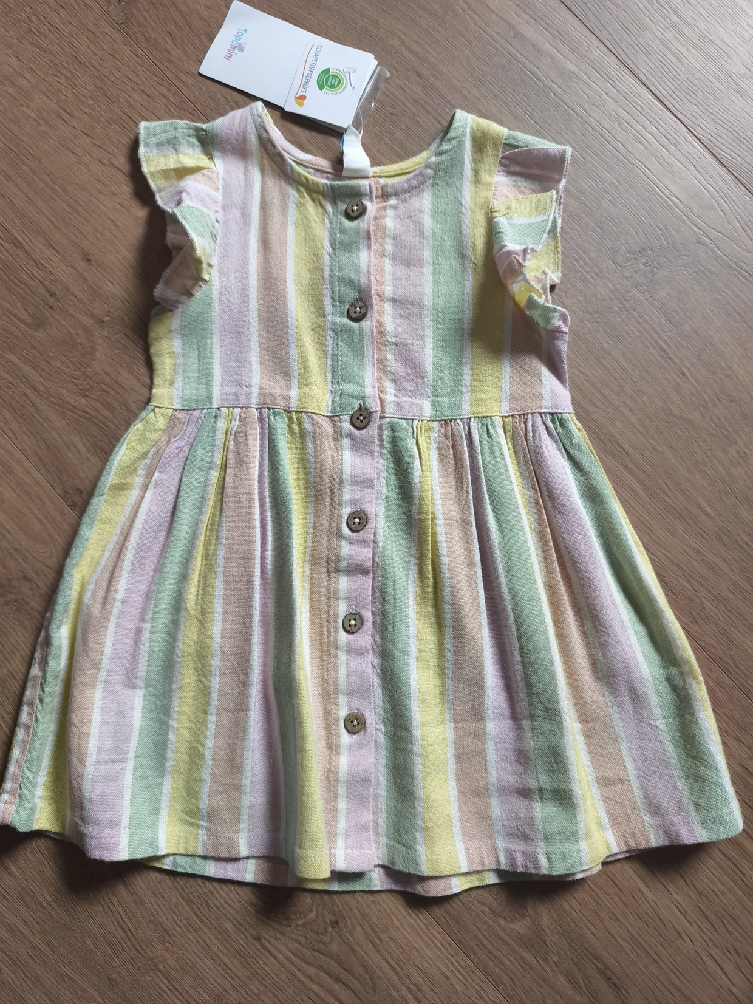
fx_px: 667
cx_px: 376
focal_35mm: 23
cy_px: 502
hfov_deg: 58.9
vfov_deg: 73.9
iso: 500
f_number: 1.6
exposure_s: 1/50
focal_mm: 6.57
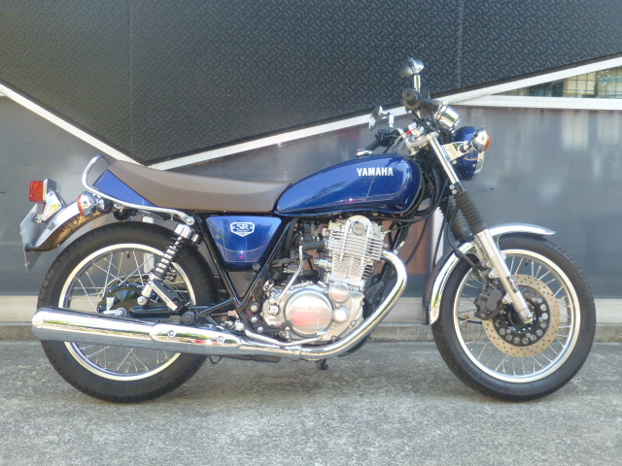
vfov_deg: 46.8
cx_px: 311
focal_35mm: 30
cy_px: 233
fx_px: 539
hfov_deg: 60.0
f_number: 3.6
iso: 100
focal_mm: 5.4
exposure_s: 1/60
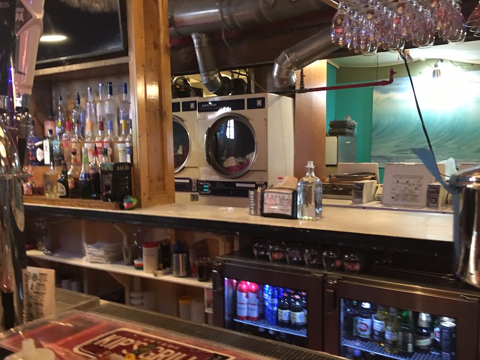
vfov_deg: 42.9
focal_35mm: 33
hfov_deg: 55.3
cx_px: 258
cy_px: 196
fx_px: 458
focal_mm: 4.15
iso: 200
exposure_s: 1/15
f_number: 2.2
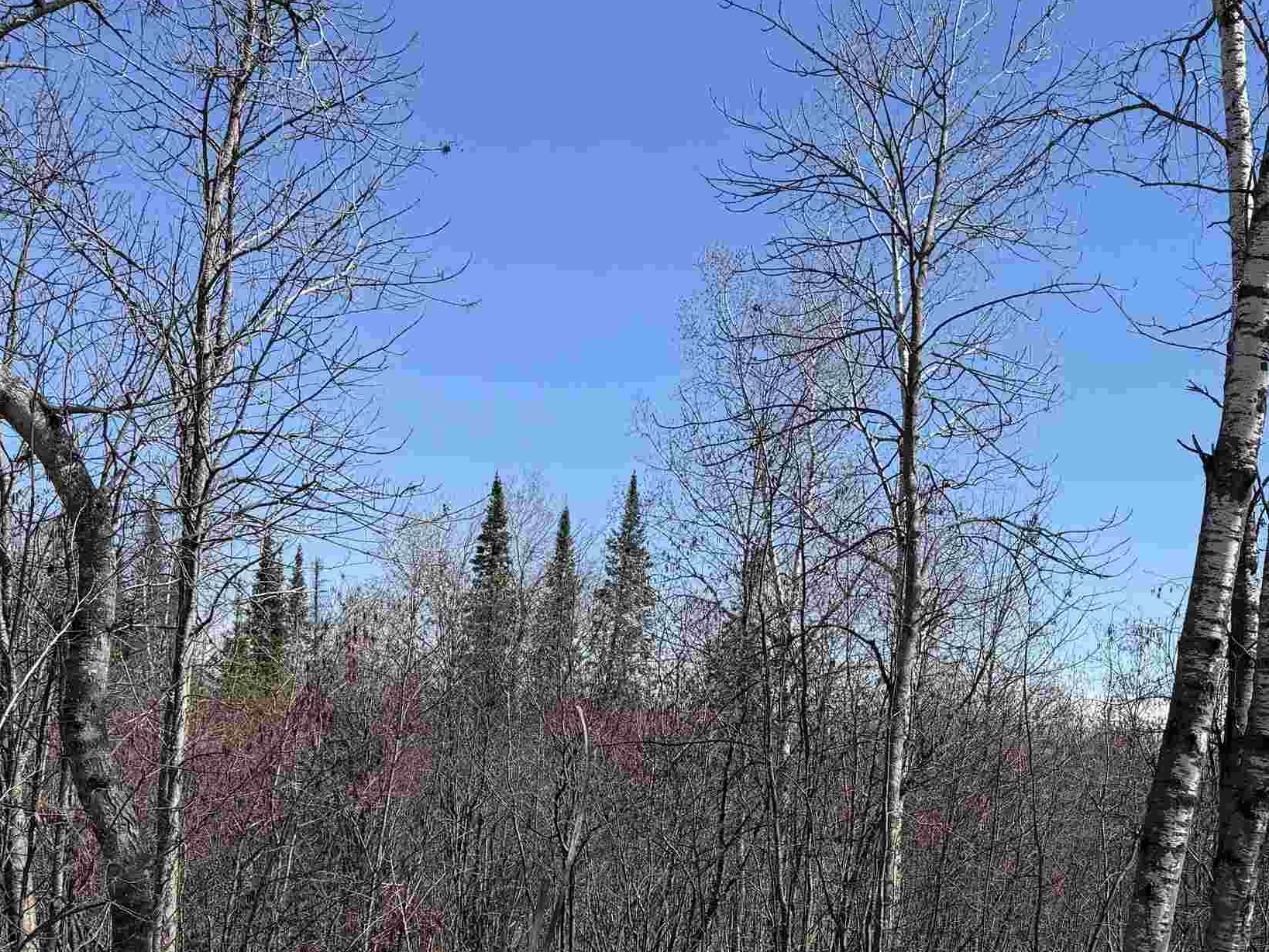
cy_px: 748
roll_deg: -2.1
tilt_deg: +0.6
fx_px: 1650
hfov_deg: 40.2
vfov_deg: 31.4
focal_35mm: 45
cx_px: 1027
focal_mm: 6.76
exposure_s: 1/3584
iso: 80
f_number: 1.78
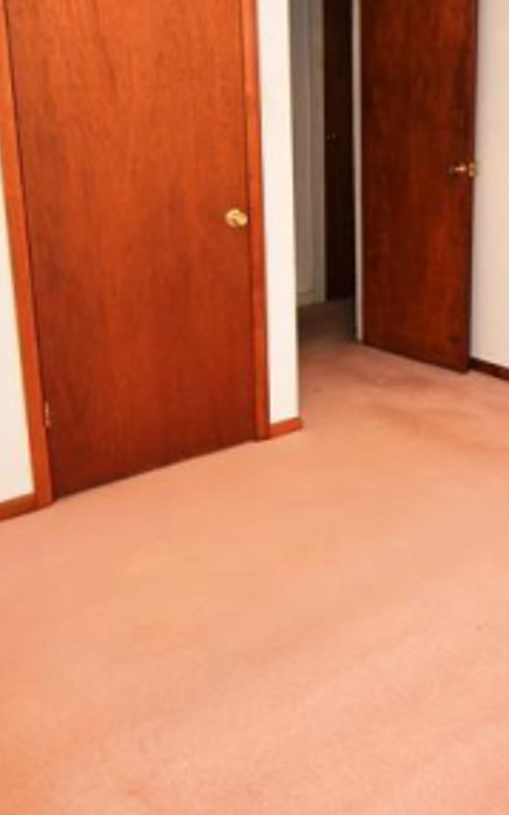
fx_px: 889
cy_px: 312
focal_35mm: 40
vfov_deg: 48.9
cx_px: 441
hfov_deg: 30.8
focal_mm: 10
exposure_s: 1/80
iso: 800
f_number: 4.5
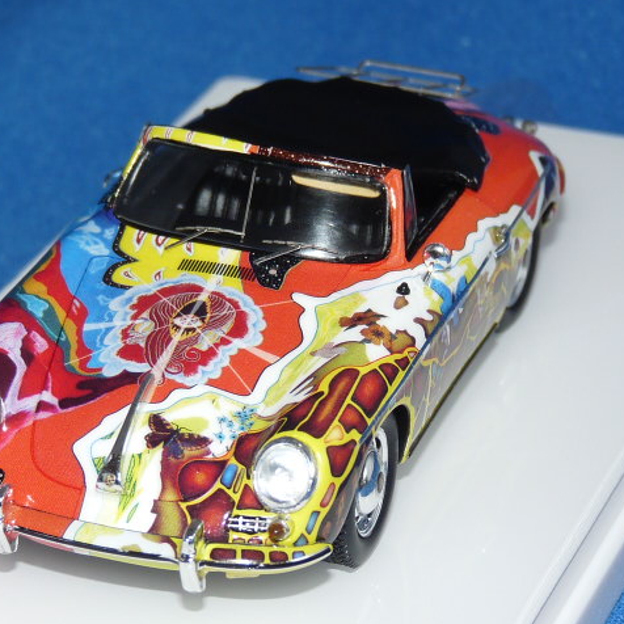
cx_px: 233
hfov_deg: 9.9
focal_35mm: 176
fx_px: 3589
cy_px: 313
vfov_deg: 9.9
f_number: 3.4
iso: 100
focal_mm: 14.9
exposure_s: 1/40
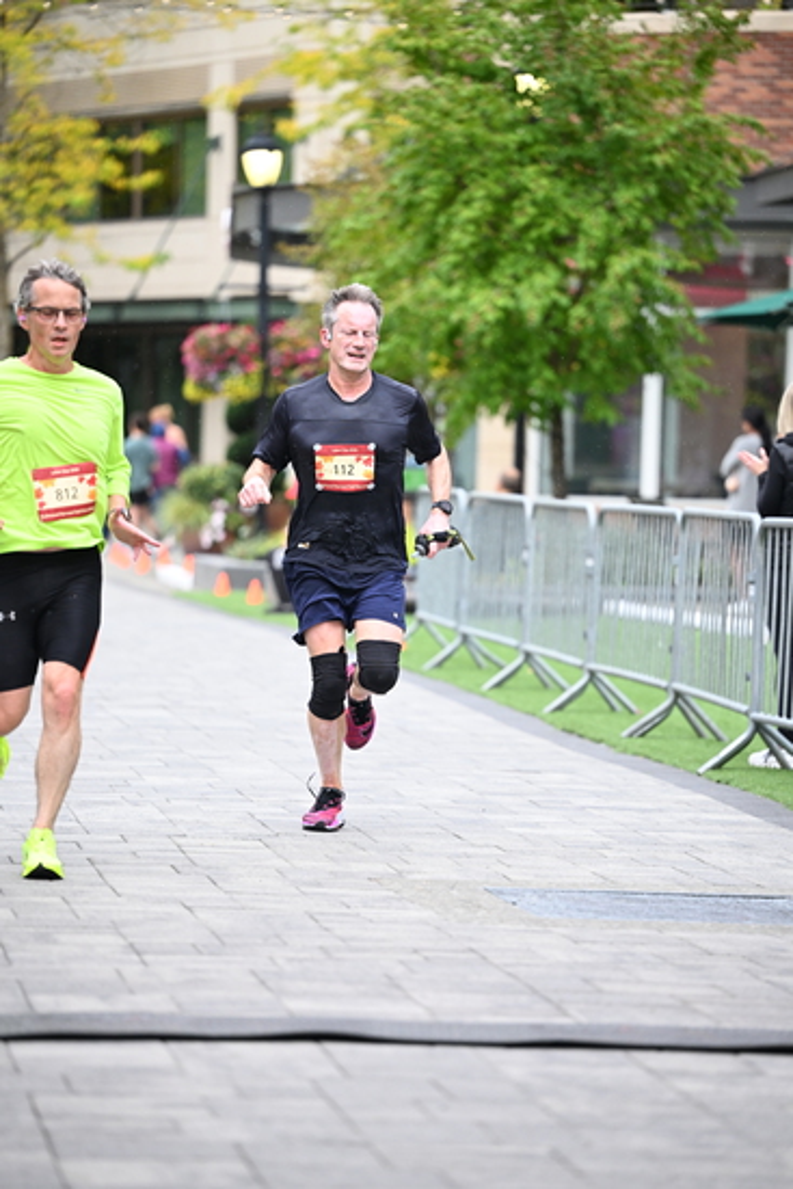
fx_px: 4953
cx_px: 396
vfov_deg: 13.7
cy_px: 594
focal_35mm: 150
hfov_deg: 9.2
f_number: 2.8
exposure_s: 1/1250
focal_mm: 150
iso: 1250
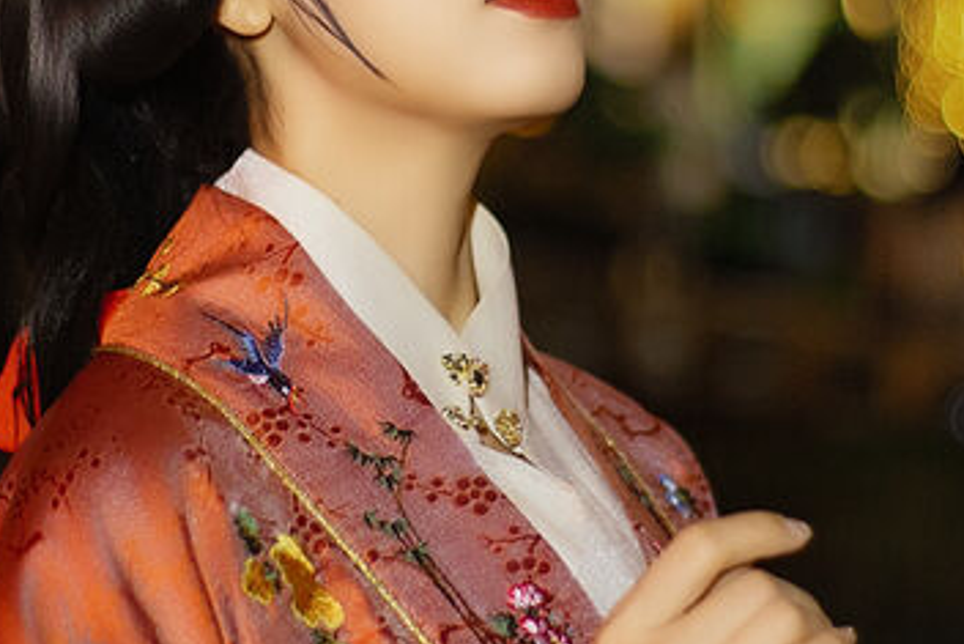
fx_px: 4473
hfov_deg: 12.3
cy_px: 167
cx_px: 485
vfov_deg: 8.2
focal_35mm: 167
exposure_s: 1/125
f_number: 2
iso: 1600
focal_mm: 50
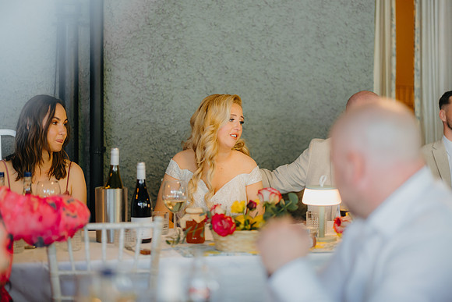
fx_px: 1116
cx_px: 226
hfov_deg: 22.9
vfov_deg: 15.4
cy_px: 151
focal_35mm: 89
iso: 800
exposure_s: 1/200
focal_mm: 85
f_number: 1.8
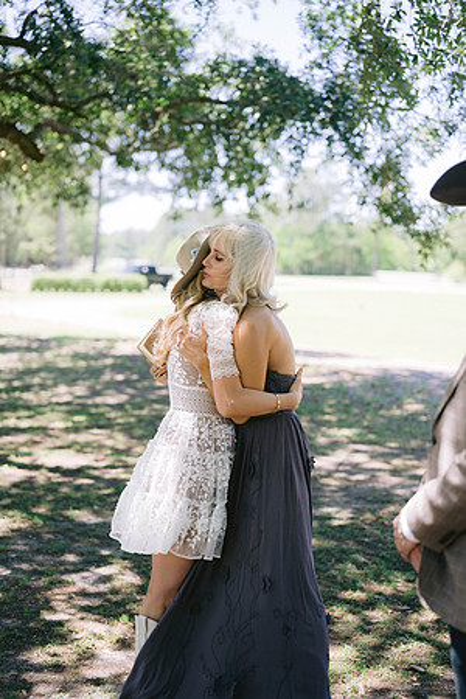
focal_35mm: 50
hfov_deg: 27.0
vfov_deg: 39.6
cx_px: 233
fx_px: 971
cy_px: 350
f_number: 2.2
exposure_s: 1/2000
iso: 400
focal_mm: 50
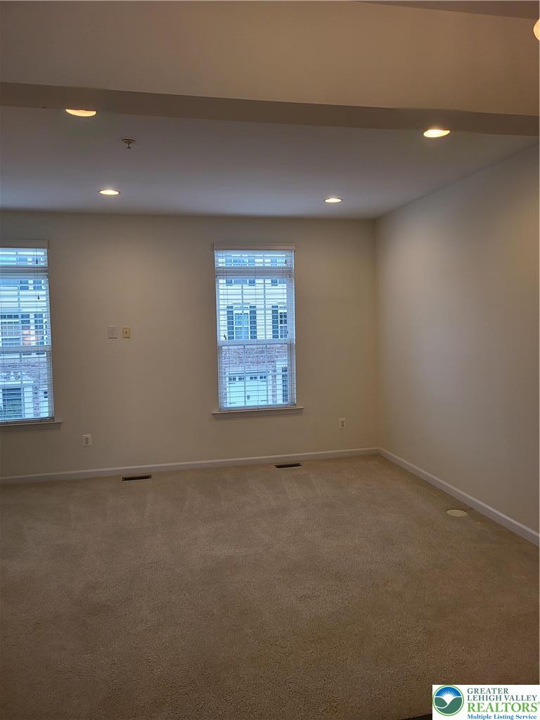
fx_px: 541
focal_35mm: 26
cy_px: 360
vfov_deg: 67.3
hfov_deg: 53.1
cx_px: 270
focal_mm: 5.4
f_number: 1.8
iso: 80
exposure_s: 1/119
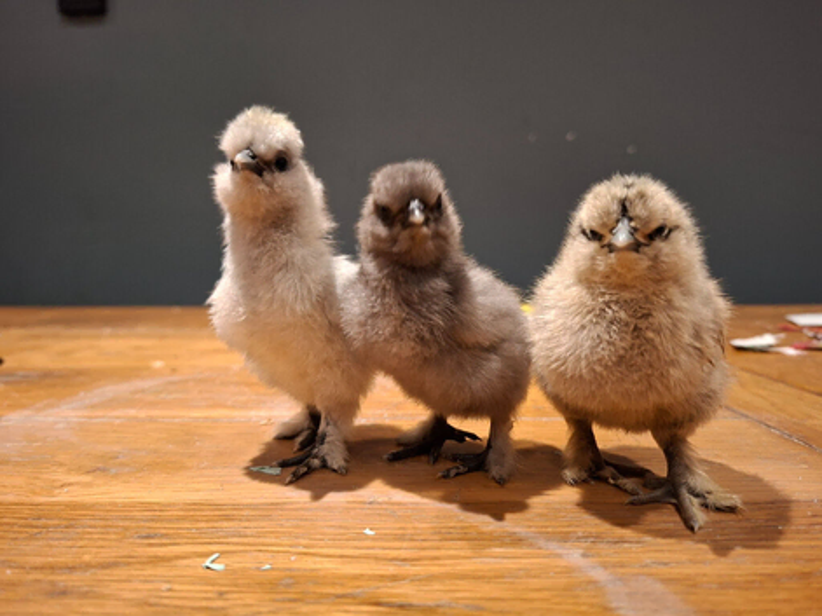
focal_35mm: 23
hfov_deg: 73.9
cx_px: 411
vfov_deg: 58.9
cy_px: 308
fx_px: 546
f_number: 1.8
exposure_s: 1/33
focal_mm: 5.54
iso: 250
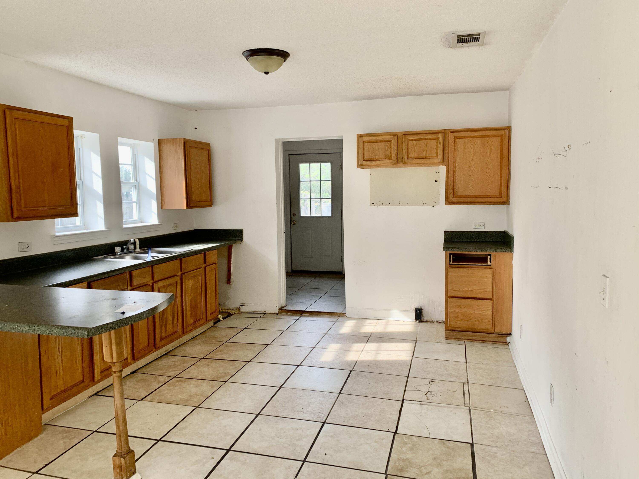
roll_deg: +0.4
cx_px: 320
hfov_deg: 67.3
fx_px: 480
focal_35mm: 26
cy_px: 240
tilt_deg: -4.7
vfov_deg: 53.1
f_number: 1.8
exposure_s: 1/122
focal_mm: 4.25
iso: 50
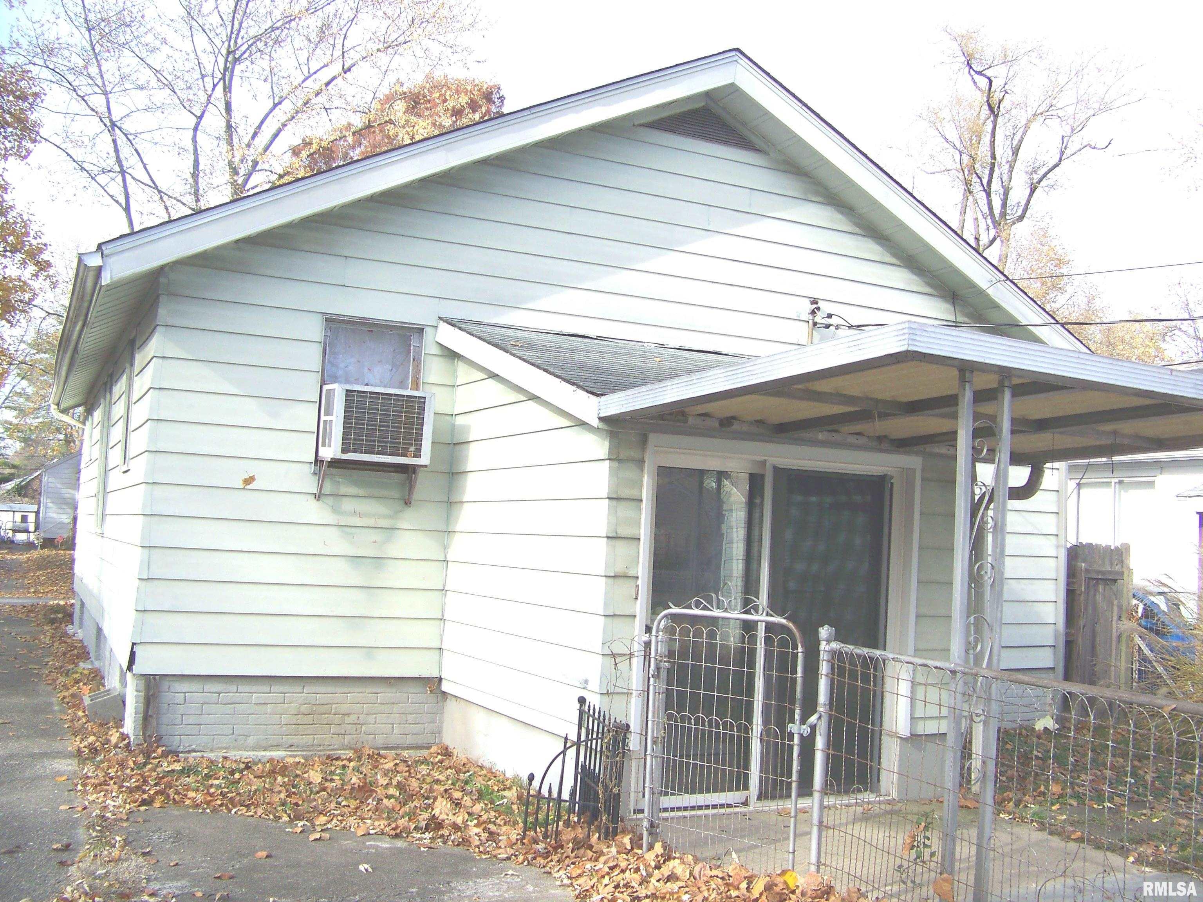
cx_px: 602
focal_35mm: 36
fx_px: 1251
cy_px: 451
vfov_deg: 39.7
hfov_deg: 51.4
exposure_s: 1/400
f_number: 2.8
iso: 64
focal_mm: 5.85
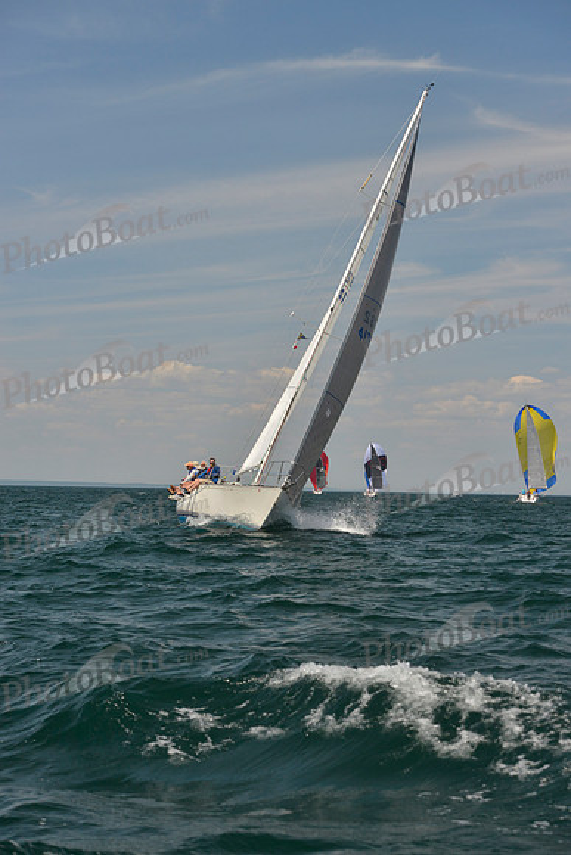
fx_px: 1664
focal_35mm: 70
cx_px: 286
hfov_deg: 19.5
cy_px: 428
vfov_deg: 28.8
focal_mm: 70
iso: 400
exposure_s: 1/800
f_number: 7.1
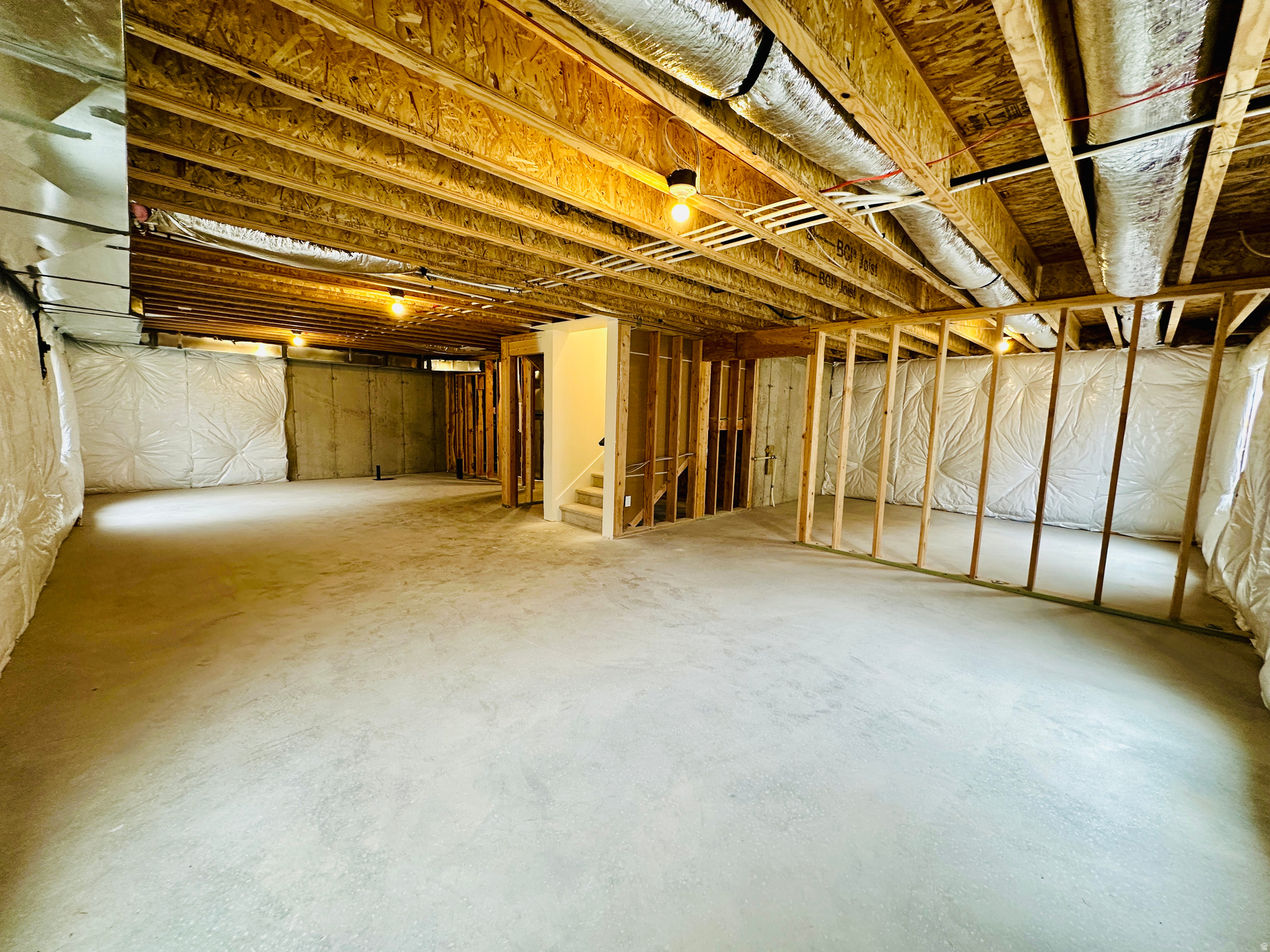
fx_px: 514
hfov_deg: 102.1
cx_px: 635
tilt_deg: -6.6
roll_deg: -2.1
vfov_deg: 85.7
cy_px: 476
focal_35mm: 14
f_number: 2.2
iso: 200
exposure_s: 1/60
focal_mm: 2.22
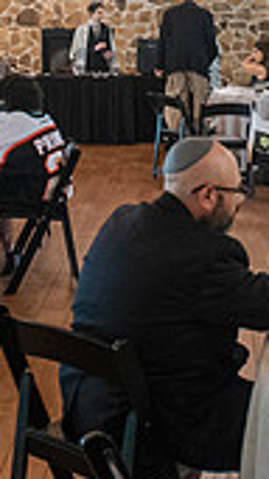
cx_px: 34
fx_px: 991
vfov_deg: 24.6
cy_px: -98
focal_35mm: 78
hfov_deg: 15.3
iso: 3200
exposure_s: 1/80
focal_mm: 20
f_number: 2.8
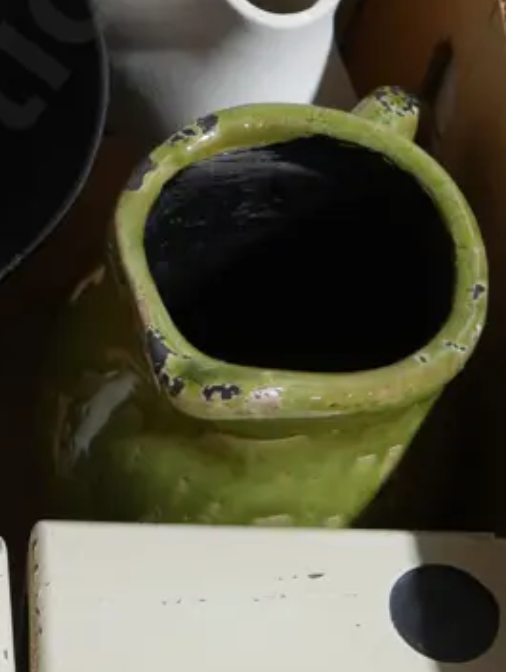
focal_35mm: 93
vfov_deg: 21.0
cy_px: 223
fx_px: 1808
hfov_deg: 15.4
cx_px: -98
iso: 500
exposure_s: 1/60
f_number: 4
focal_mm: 16
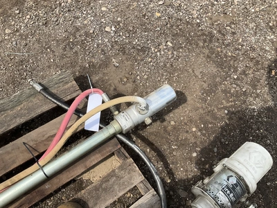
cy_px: 104
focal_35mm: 29
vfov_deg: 48.2
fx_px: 232
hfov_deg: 61.7
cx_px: 138
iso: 25
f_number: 1.8
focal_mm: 3
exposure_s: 1/1534
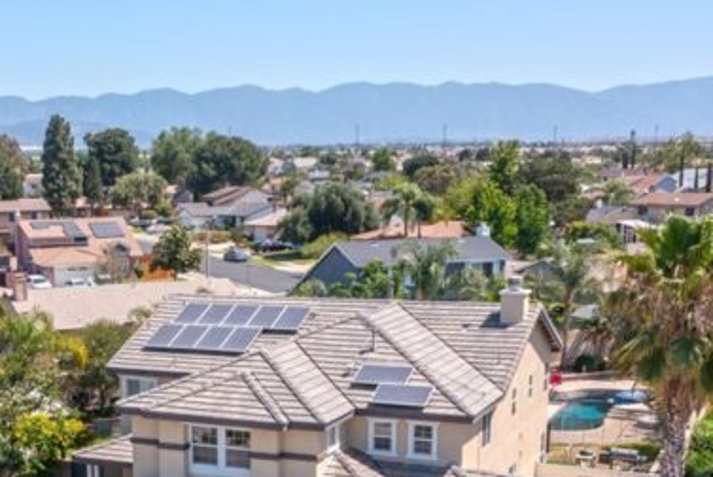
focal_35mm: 57
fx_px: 1130
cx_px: 183
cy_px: 466
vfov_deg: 23.0
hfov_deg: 34.3
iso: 100
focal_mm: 10.26
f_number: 6.3
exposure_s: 1/400
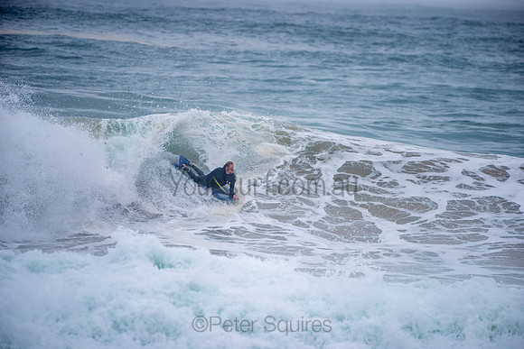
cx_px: 262
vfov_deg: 2.8
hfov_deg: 4.1
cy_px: 174
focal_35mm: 500
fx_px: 7279
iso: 360
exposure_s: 1/1000
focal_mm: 500
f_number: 5.6
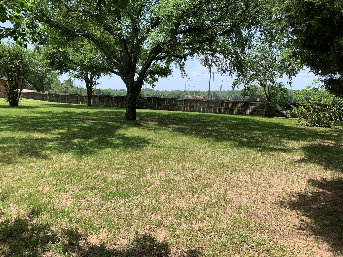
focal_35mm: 26
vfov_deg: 53.1
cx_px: 172
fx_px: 258
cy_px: 128
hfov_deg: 67.3
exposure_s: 1/842
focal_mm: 4.25
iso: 25
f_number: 1.8
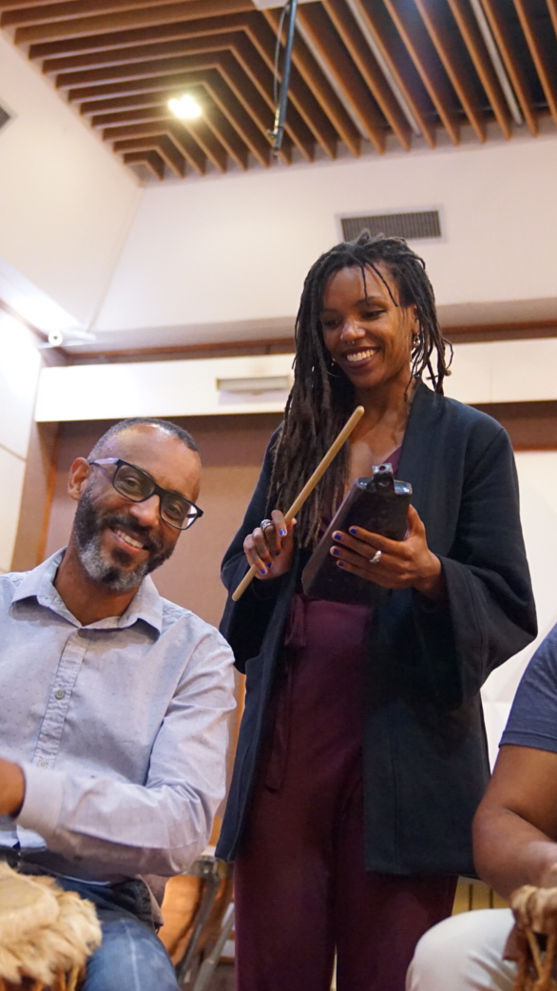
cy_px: 491
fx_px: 1366
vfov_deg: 39.9
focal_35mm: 52
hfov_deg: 23.0
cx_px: 245
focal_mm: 32
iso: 6400
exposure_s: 1/100
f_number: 2.8
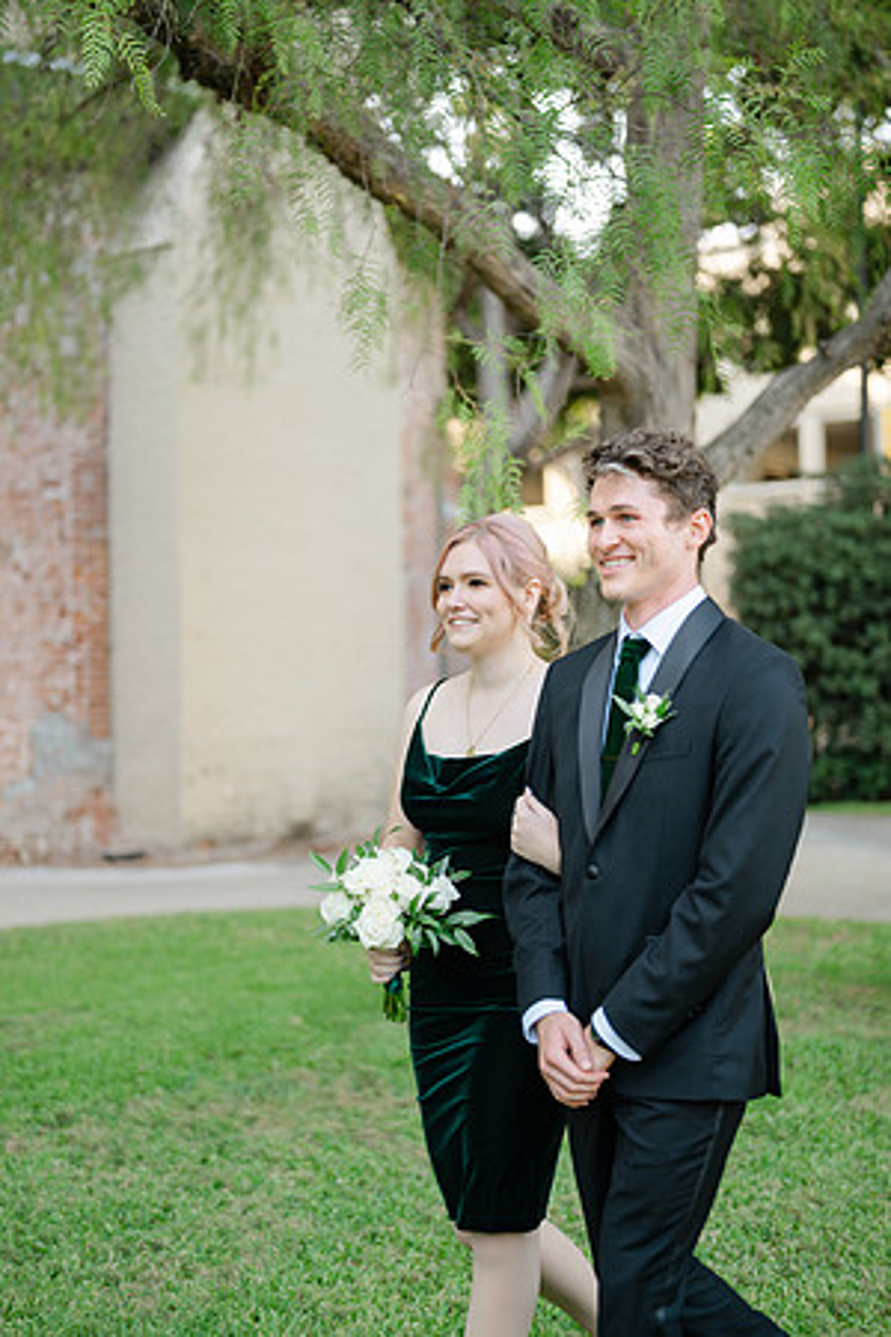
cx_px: 446
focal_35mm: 50
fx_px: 1856
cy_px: 668
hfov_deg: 27.0
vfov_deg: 39.6
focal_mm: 50
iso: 100
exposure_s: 1/320
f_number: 1.8
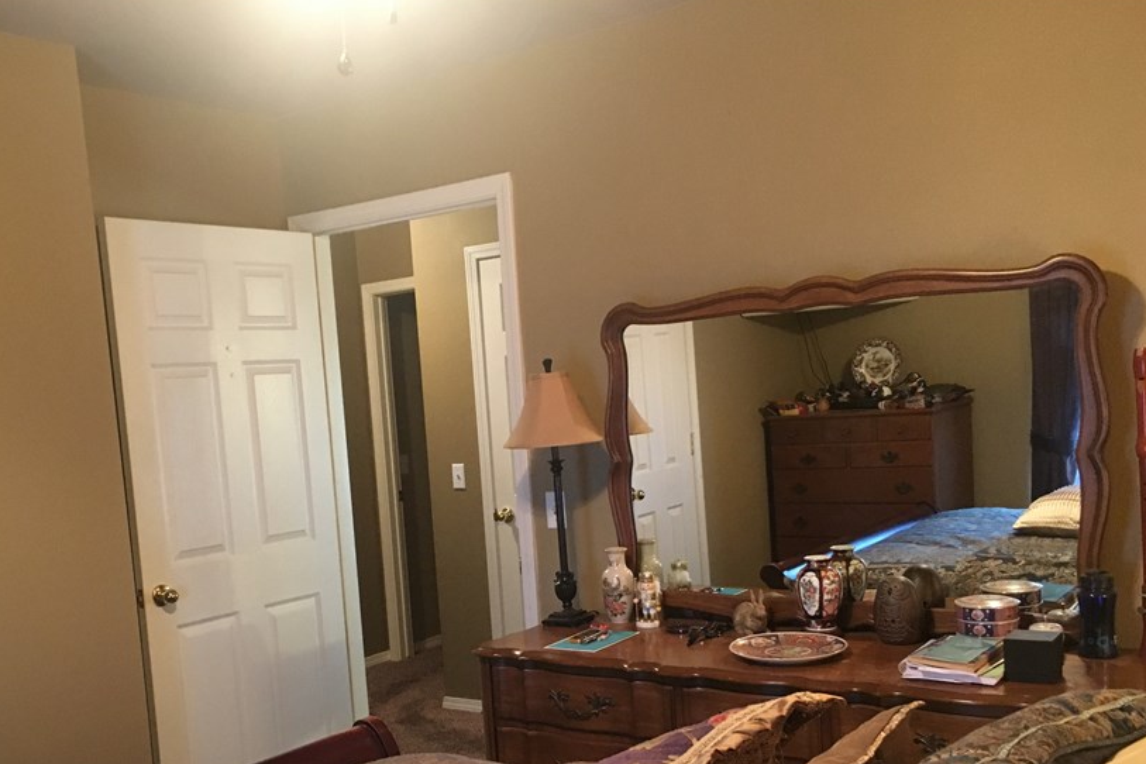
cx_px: 481
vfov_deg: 34.6
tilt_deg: -4.6
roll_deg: +3.4
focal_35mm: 38
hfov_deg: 50.5
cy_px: 530
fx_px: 1210
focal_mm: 4.15
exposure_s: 1/15
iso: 200
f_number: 2.2
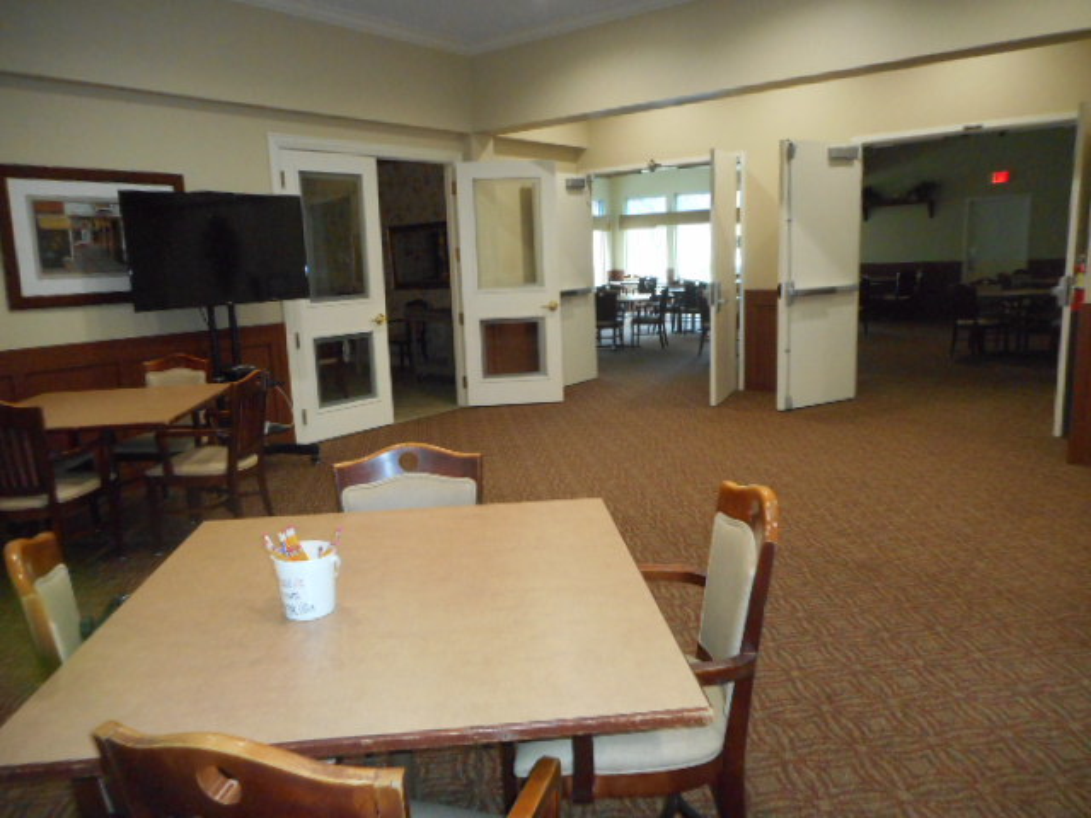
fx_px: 788
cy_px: 409
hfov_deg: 69.4
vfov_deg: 54.9
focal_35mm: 25
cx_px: 546
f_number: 3.7
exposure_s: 1/25
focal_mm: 4.5
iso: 500
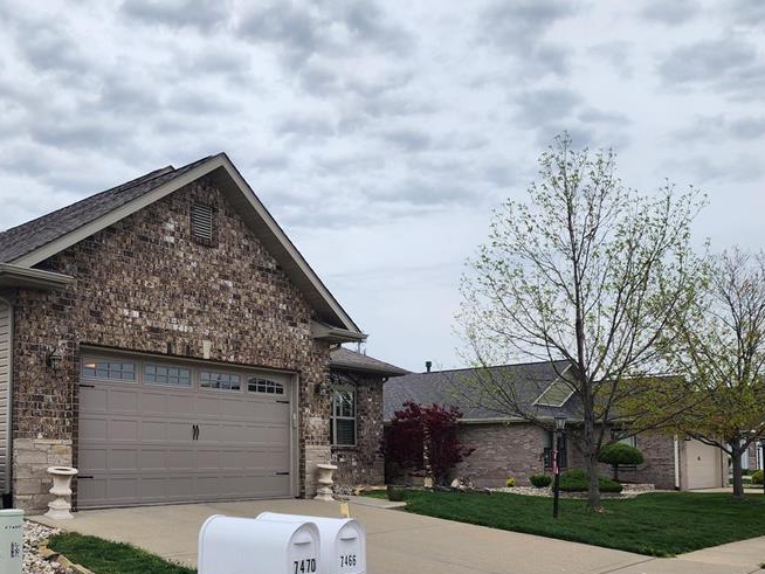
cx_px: 254
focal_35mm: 36
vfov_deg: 38.9
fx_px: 796
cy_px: 412
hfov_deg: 50.4
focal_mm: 6.4
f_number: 1.8
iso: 12
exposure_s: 1/761
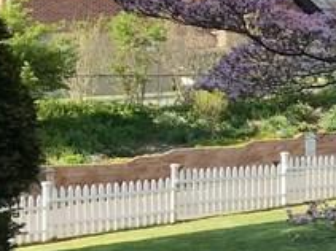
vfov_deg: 10.9
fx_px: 1319
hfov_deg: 12.2
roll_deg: +0.6
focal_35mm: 136
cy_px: 103
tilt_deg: +1.6
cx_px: 745
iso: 20
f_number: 1.8
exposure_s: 1/1140
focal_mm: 3.99
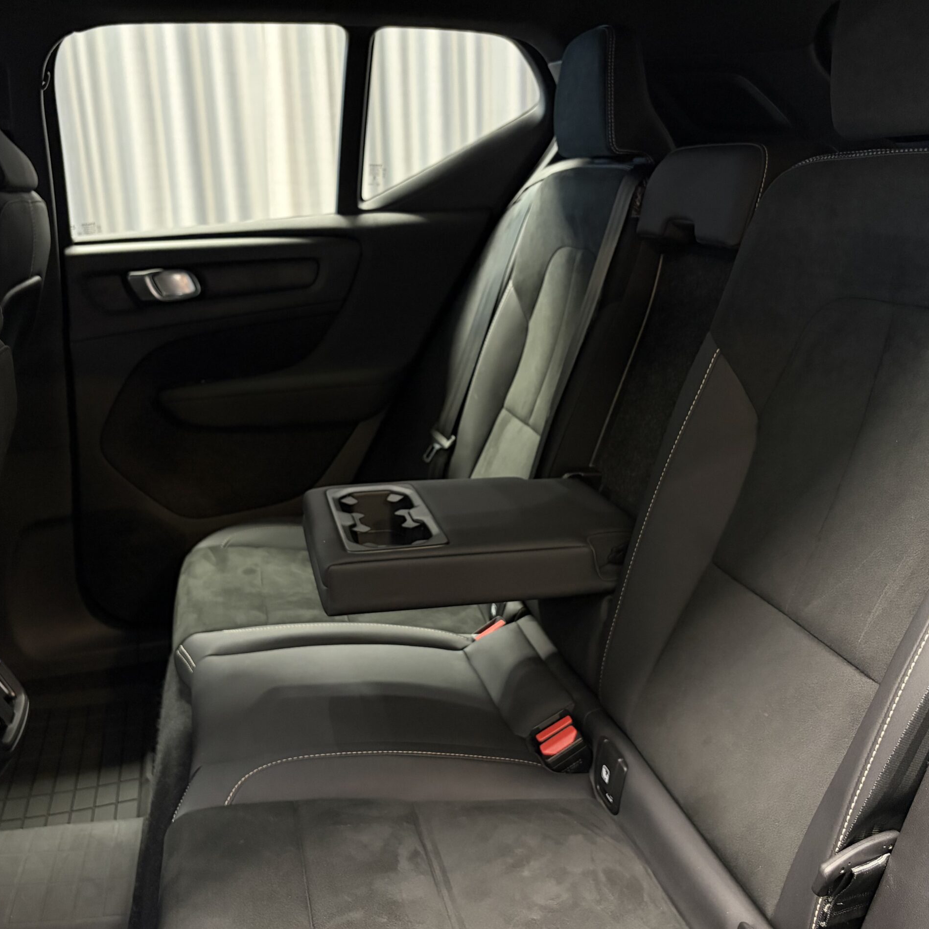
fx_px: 941
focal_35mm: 31
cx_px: 435
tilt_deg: -16.7
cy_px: 466
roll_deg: +2.2
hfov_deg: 52.5
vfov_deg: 52.5
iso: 500
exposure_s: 1/33
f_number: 1.6
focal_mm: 5.96
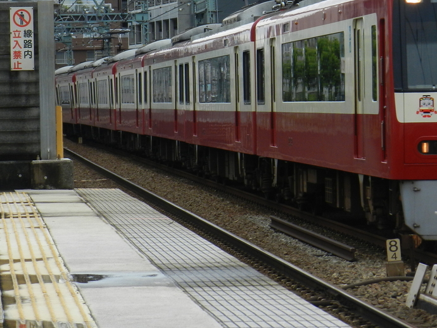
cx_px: 357
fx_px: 2854
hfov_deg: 8.7
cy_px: 47
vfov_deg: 6.6
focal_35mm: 226
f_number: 5
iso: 160
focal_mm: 23.1
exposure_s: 1/320
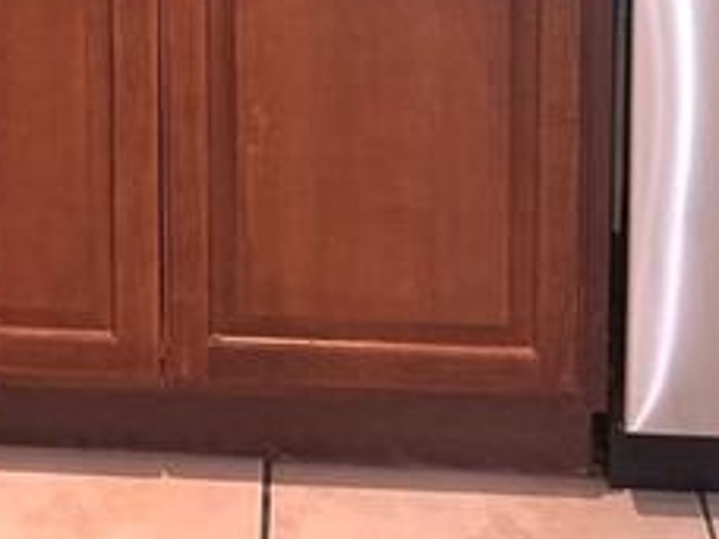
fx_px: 2243
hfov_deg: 17.9
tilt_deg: -9.8
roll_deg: +0.9
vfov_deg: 12.5
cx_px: 57
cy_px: -444
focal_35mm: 108
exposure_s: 1/198
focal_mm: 6.76
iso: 200
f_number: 1.78
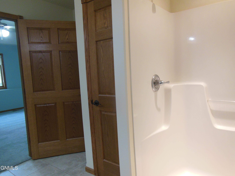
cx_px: 118
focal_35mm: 25
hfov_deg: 69.4
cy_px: 88
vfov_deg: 54.9
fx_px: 170
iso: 400
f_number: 3.5
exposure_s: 1/50
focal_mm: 4.5
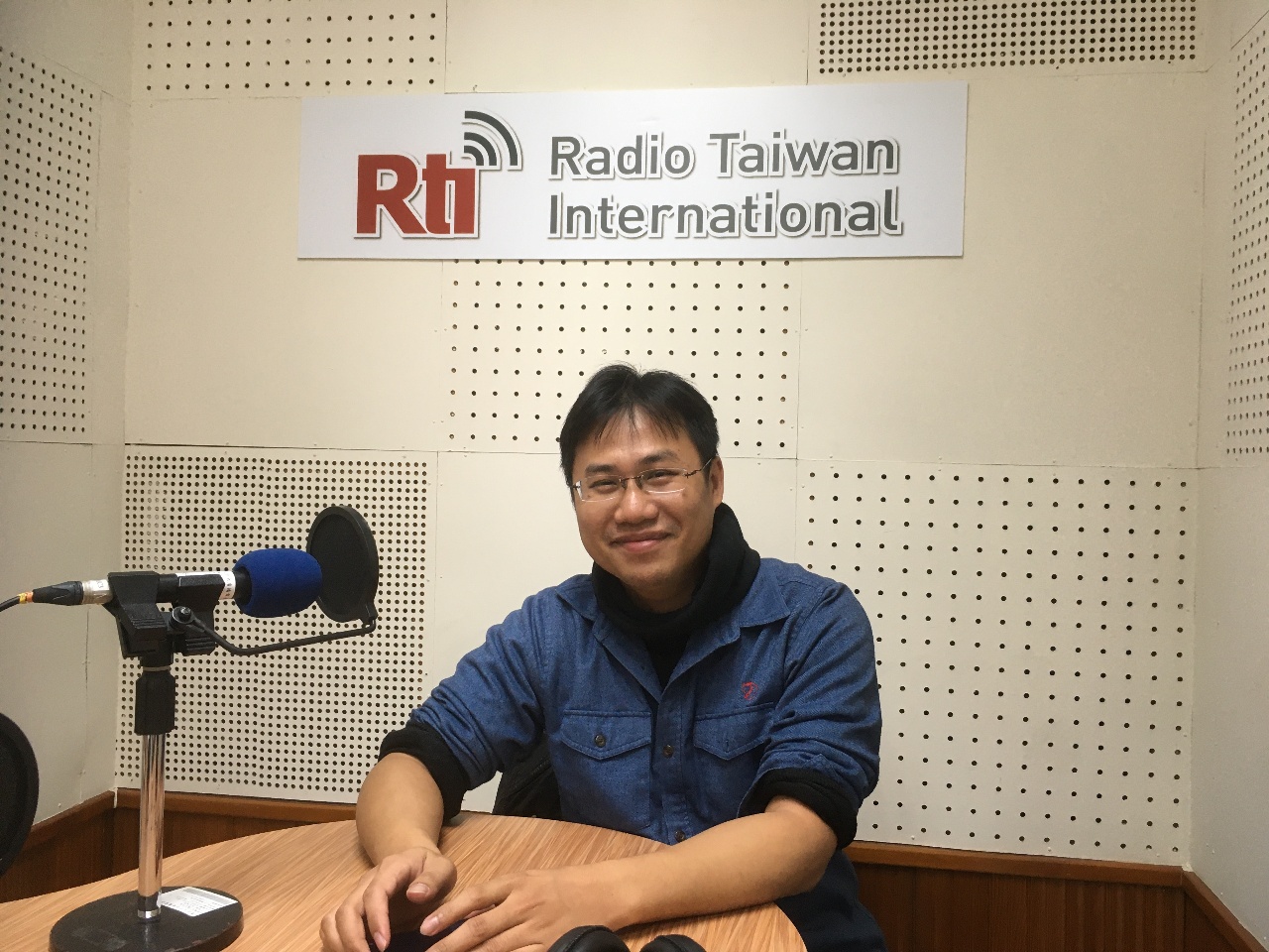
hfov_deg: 61.7
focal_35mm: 29
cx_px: 634
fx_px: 1063
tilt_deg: -0.7
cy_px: 476
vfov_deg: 48.2
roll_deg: -1.6
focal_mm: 4.15
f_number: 2.2
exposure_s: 1/30
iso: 32
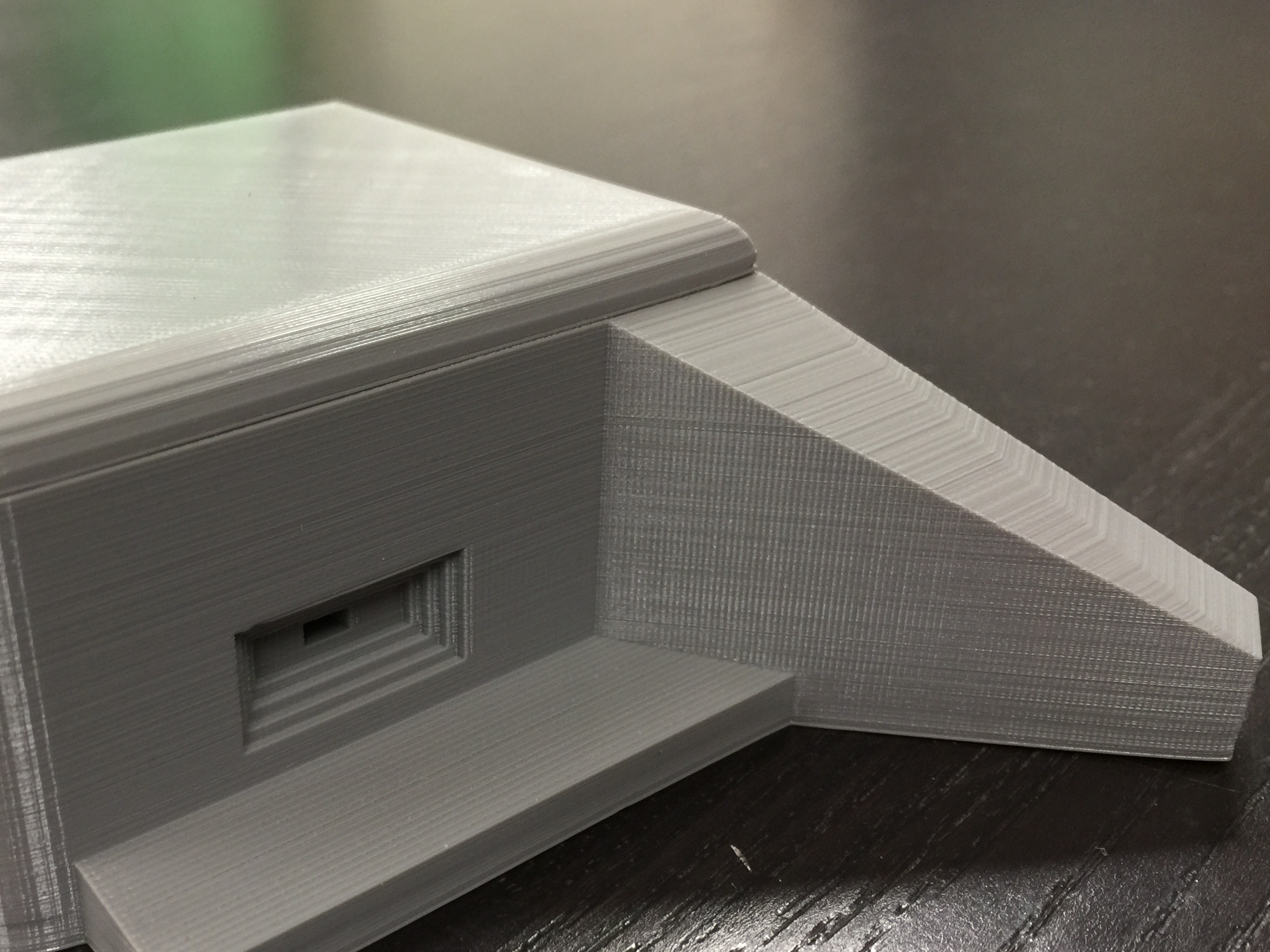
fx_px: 1431
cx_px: 429
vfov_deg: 36.7
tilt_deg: -27.8
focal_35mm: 39
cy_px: 552
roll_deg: -0.9
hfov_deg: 47.1
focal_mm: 4.15
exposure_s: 1/17
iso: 64
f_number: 2.2
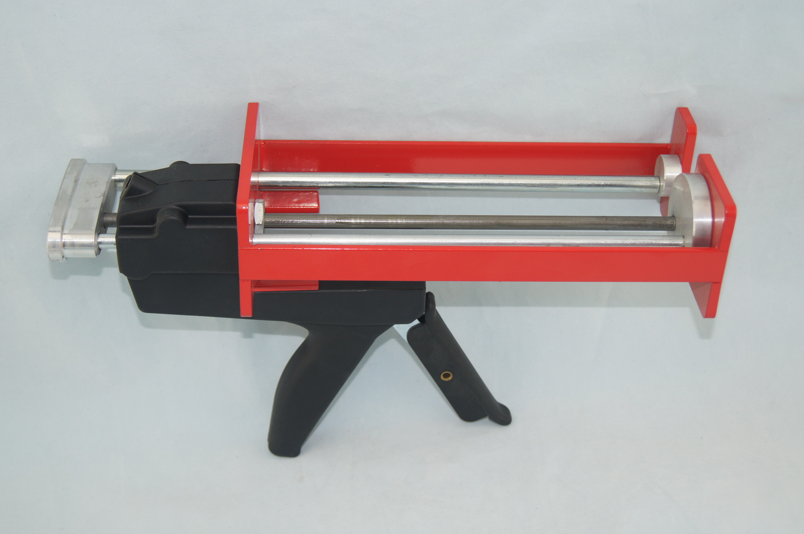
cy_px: 267
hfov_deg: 37.9
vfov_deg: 25.7
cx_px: 402
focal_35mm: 52
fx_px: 1171
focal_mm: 35
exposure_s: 1/160
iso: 200
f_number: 5
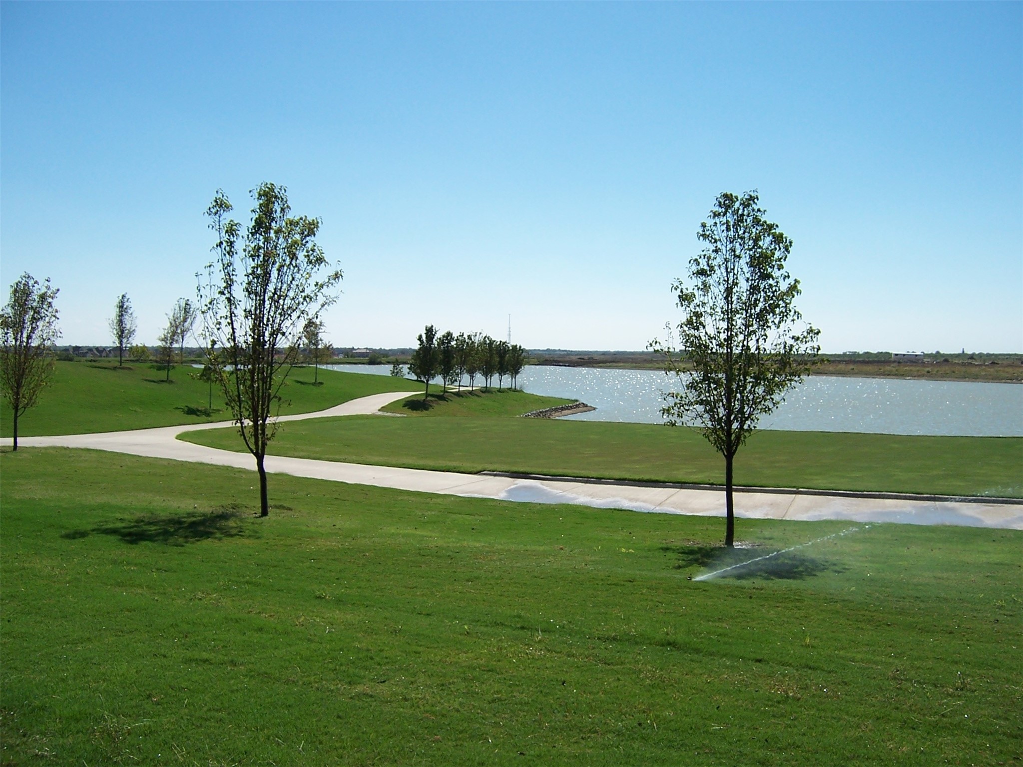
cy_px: 384
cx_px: 512
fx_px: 975
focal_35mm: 33
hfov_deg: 55.4
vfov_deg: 42.9
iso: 80
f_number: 4
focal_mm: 5.5
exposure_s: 1/1000
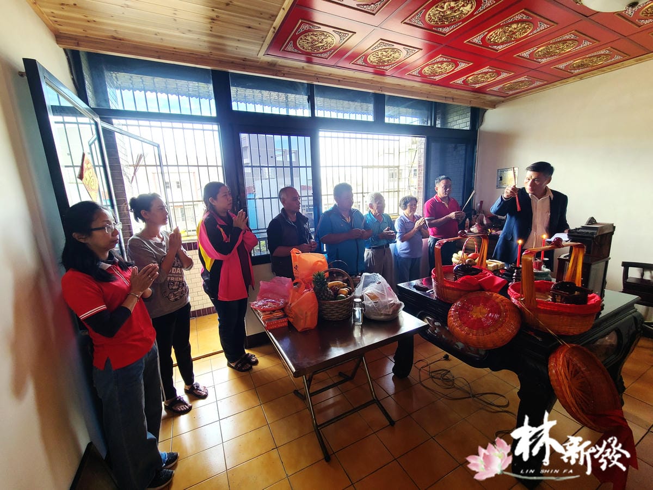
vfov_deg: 89.9
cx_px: 326
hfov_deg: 106.2
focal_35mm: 13
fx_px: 245
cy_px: 245
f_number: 2.2
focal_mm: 2.2
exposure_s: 1/59
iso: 125
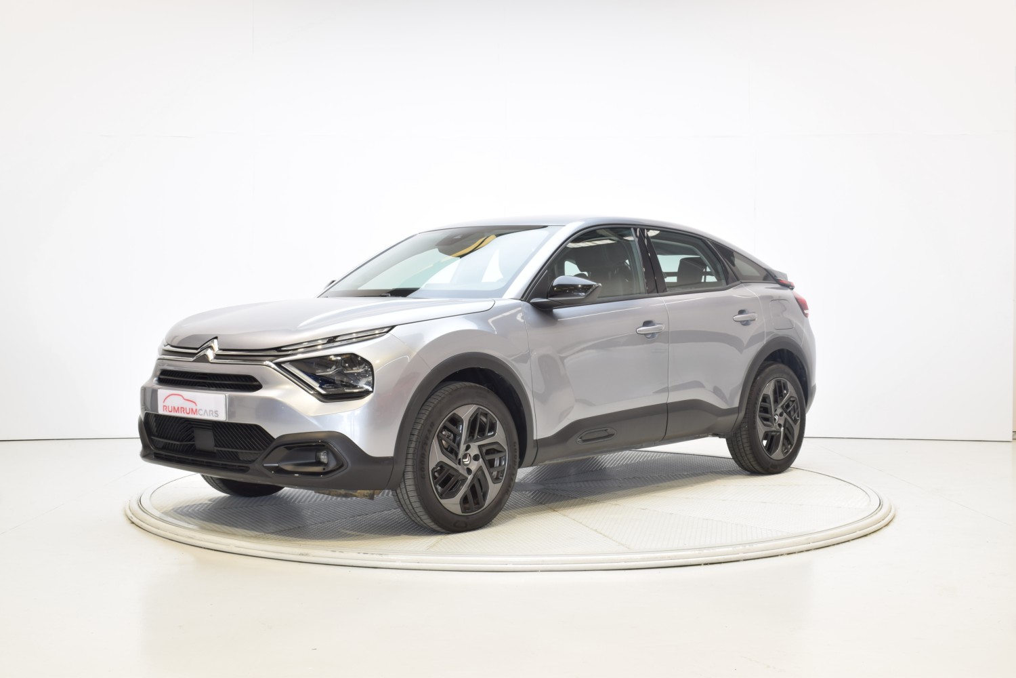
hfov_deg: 43.6
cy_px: 339
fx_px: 1270
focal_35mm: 45
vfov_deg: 29.9
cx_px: 508
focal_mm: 30
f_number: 16
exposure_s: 1/1.6
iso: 100
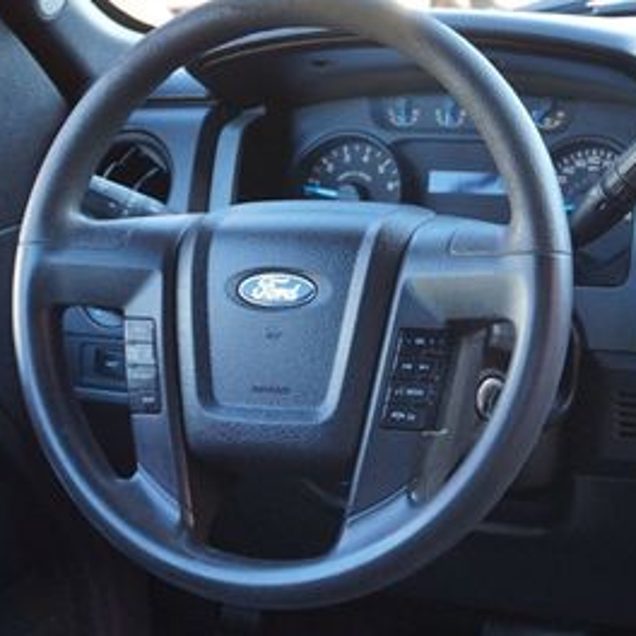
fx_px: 1538
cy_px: 263
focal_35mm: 74
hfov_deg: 22.9
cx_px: 552
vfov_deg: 23.3
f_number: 4.5
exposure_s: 1/60
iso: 500
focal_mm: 24
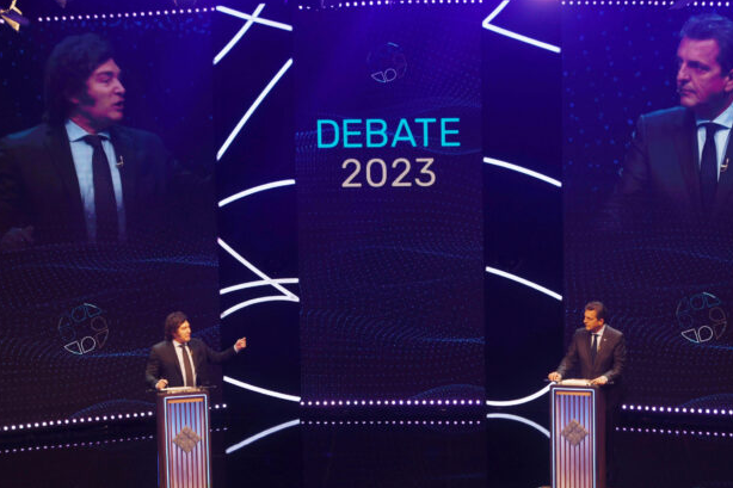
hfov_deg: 17.2
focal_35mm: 119
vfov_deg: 11.5
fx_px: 2422
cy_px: 270
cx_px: 370
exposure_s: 1/200
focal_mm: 70
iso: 500
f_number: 4
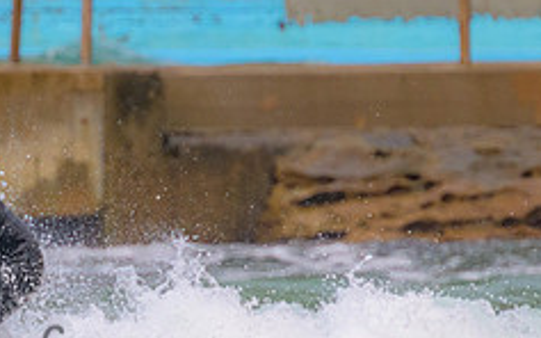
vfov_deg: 0.7
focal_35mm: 1995
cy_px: 341
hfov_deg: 1.1
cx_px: 30
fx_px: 29407
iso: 2200
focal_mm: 800
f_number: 11
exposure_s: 1/1250
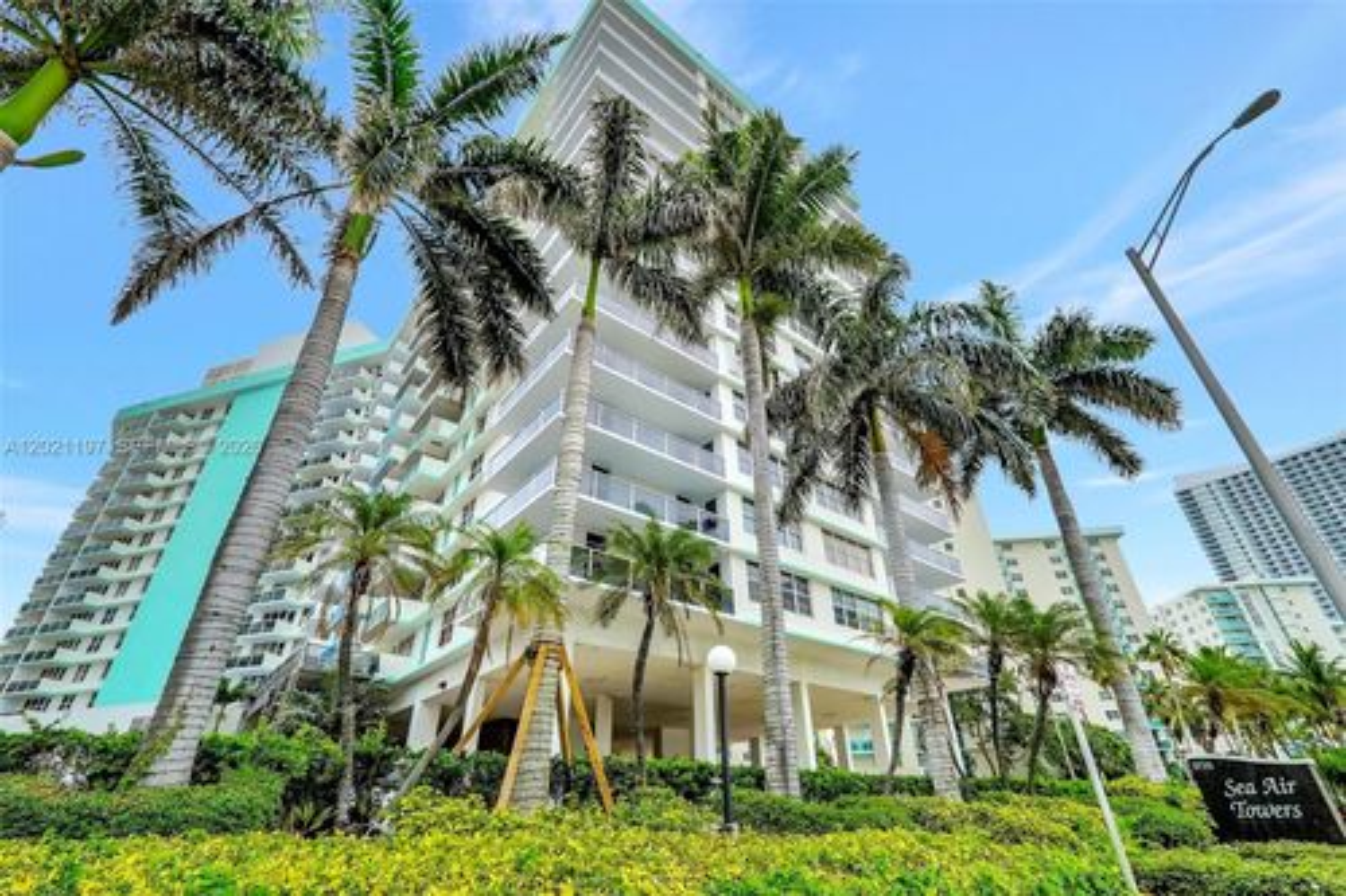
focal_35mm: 16
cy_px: 448
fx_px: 617
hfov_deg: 95.0
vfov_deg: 72.0
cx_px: 673
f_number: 13
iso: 640
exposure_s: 1/800
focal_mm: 16.5
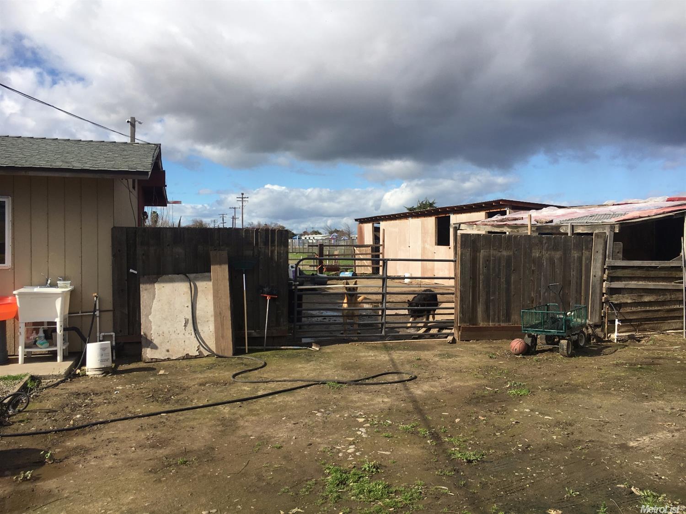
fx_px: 575
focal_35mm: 29
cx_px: 343
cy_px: 257
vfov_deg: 48.2
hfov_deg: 61.7
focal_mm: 4.15
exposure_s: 1/1789
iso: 25
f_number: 2.2
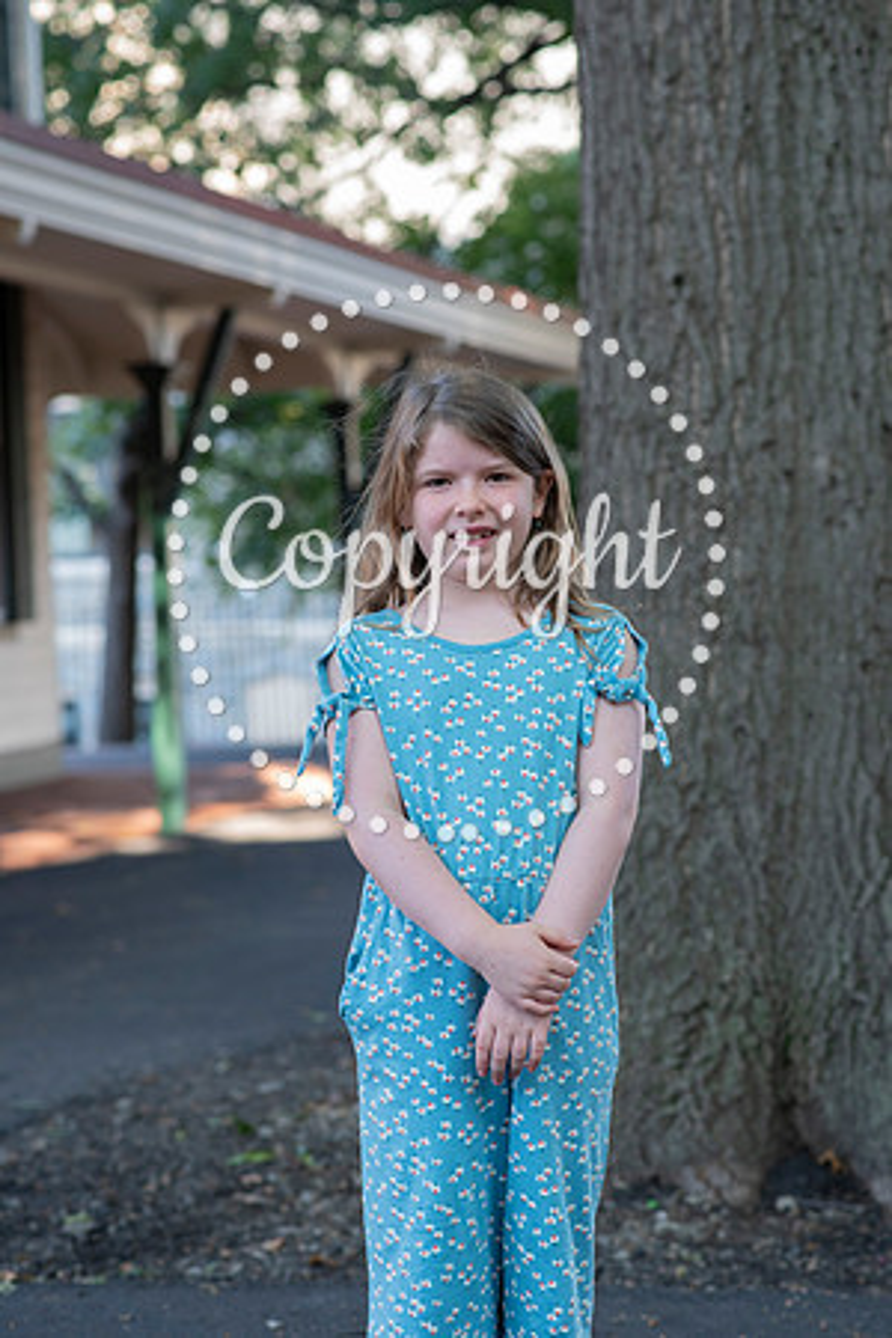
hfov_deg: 16.1
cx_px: 446
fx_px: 3159
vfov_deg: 23.9
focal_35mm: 85
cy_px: 669
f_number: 4.5
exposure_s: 1/250
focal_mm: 85
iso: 800
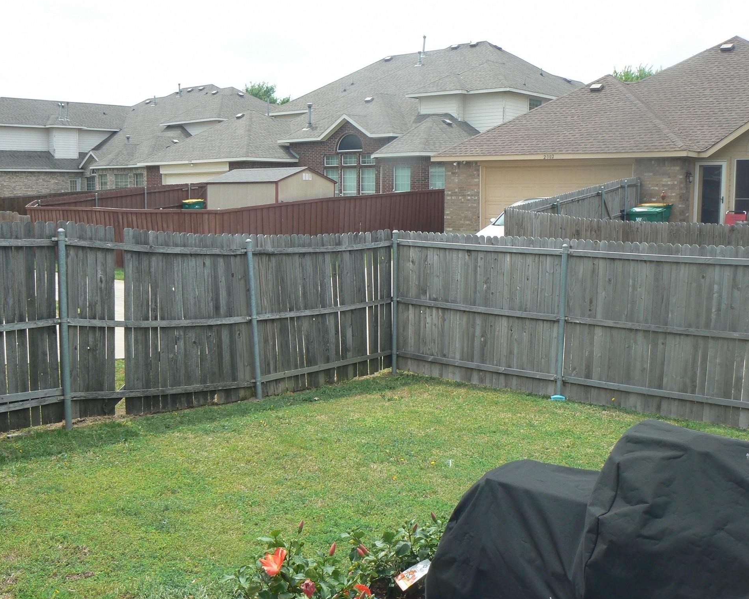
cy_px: 298
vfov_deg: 39.2
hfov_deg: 47.9
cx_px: 347
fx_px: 842
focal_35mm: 38
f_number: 5.6
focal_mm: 6
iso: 80
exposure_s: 1/250
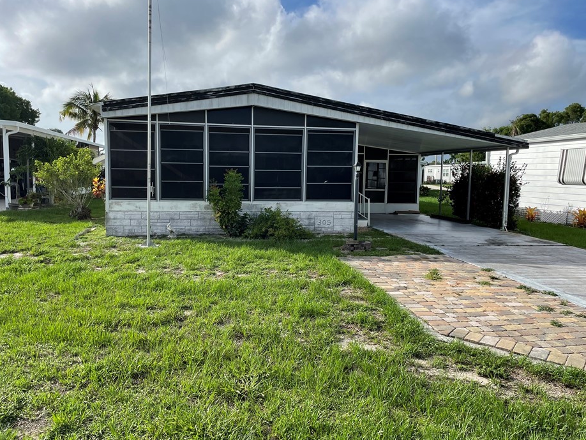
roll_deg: -0.6
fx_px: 491
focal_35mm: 29
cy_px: 225
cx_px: 282
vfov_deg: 48.2
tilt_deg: -6.0
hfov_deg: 61.6
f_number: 1.6
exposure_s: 1/3300
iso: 32
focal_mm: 4.2
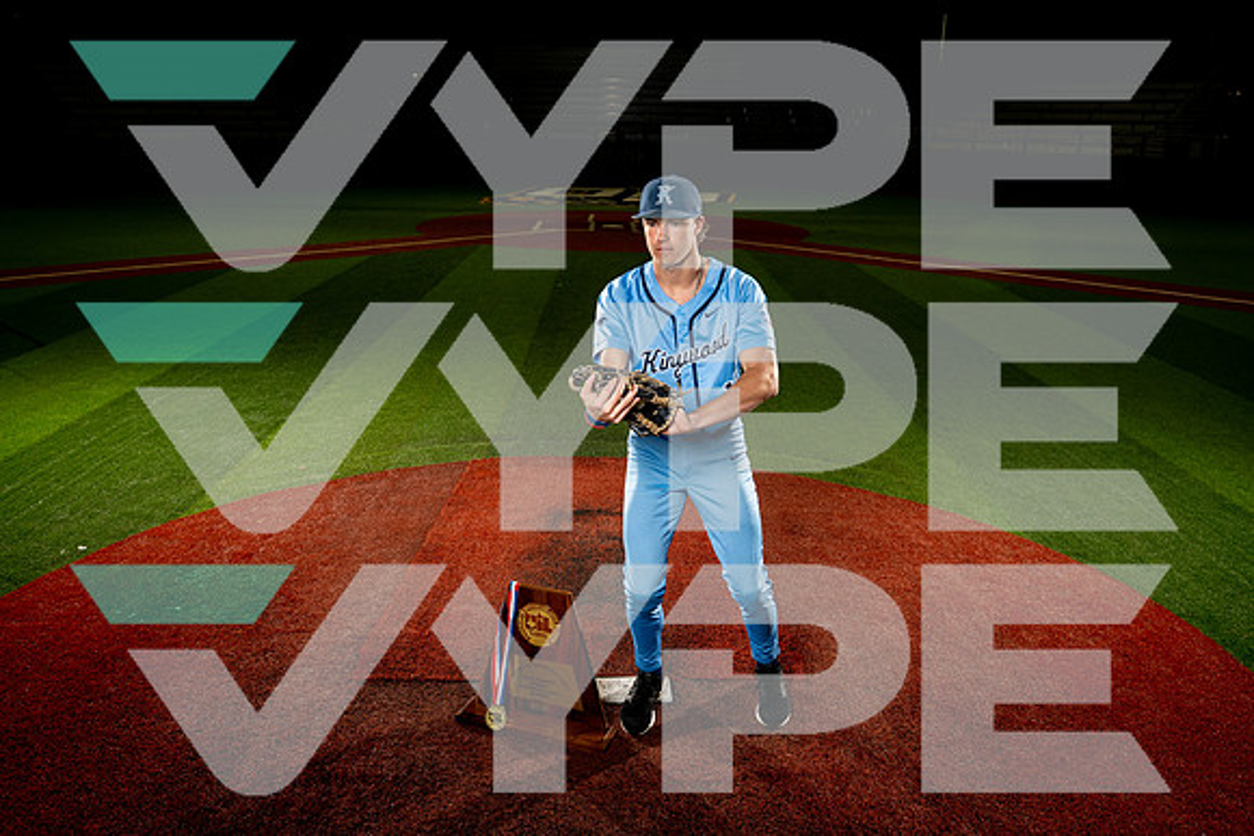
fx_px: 1045
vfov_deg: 43.6
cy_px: 418
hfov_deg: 61.9
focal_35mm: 30
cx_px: 627
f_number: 5.6
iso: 800
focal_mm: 30
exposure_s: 1/250
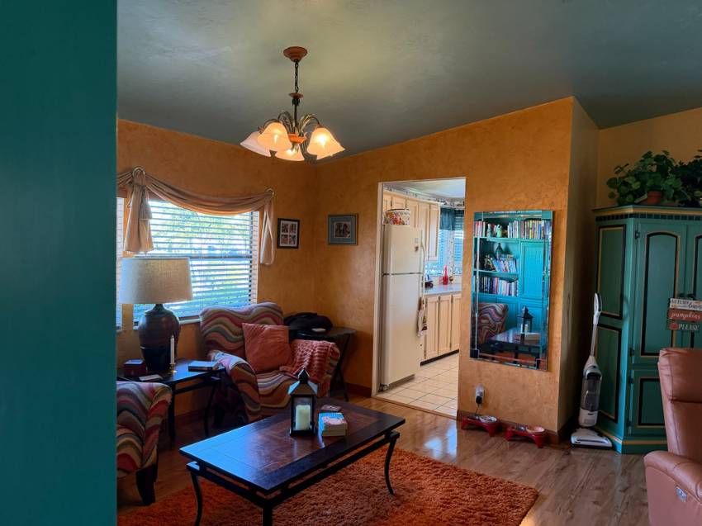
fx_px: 487
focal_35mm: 24
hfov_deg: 71.6
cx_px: 351
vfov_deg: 56.8
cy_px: 263
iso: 250
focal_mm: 6.76
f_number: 1.78
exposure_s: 1/60
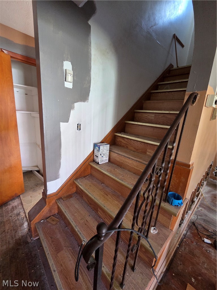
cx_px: 108
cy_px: 145
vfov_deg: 106.2
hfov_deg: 89.9
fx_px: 109
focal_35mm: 13
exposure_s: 1/60
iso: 640
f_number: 2.2
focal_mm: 2.2
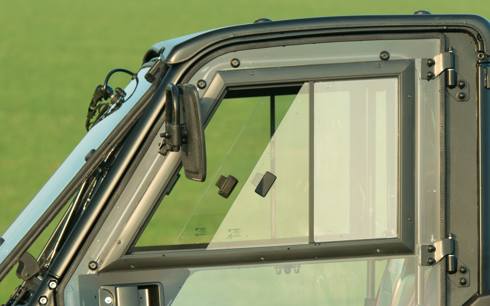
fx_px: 6103
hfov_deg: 4.6
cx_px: 296
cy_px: 399
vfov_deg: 2.9
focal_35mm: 457
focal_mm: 140
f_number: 5
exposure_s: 1/100
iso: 250
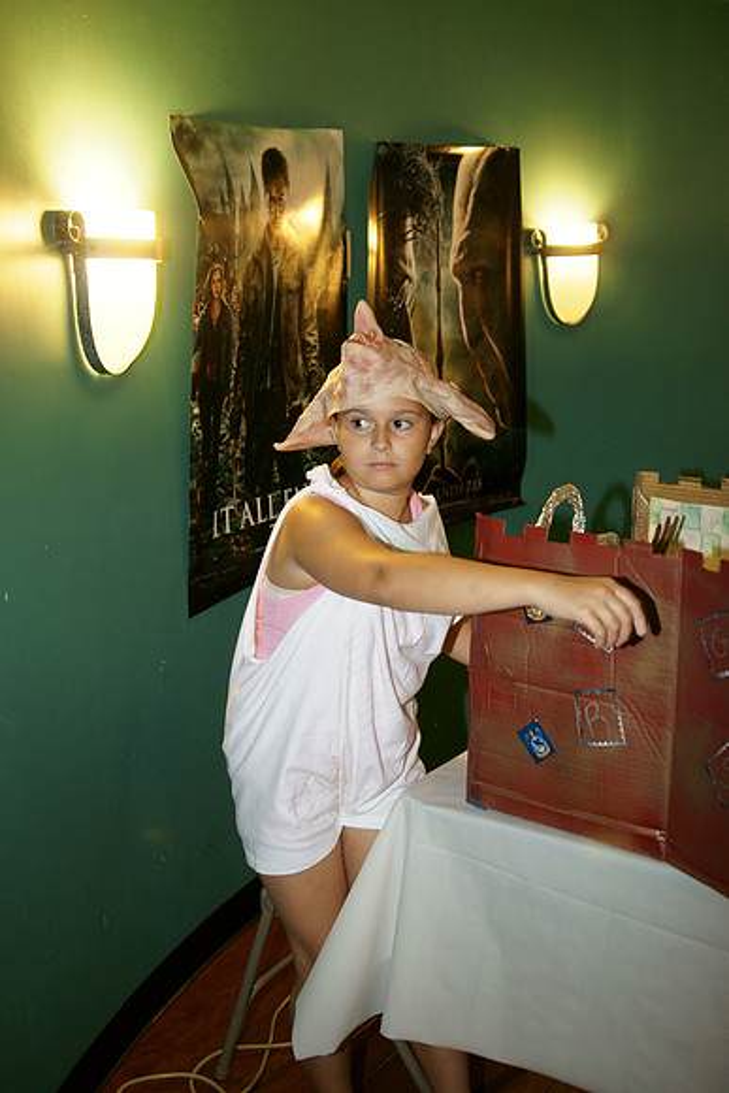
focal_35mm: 42
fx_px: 1275
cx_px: 364
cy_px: 546
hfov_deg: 31.9
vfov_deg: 46.4
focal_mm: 28
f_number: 2.8
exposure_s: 1/60
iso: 400
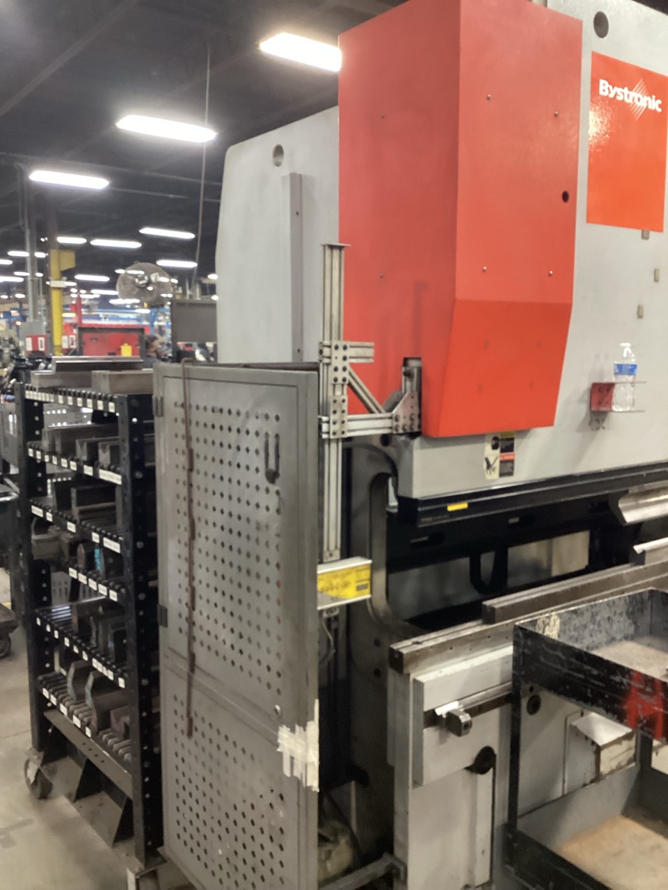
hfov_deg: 45.4
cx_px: 334
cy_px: 445
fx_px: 798
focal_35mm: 31
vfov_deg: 58.4
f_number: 2.4
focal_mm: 3.3
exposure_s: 1/40
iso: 250
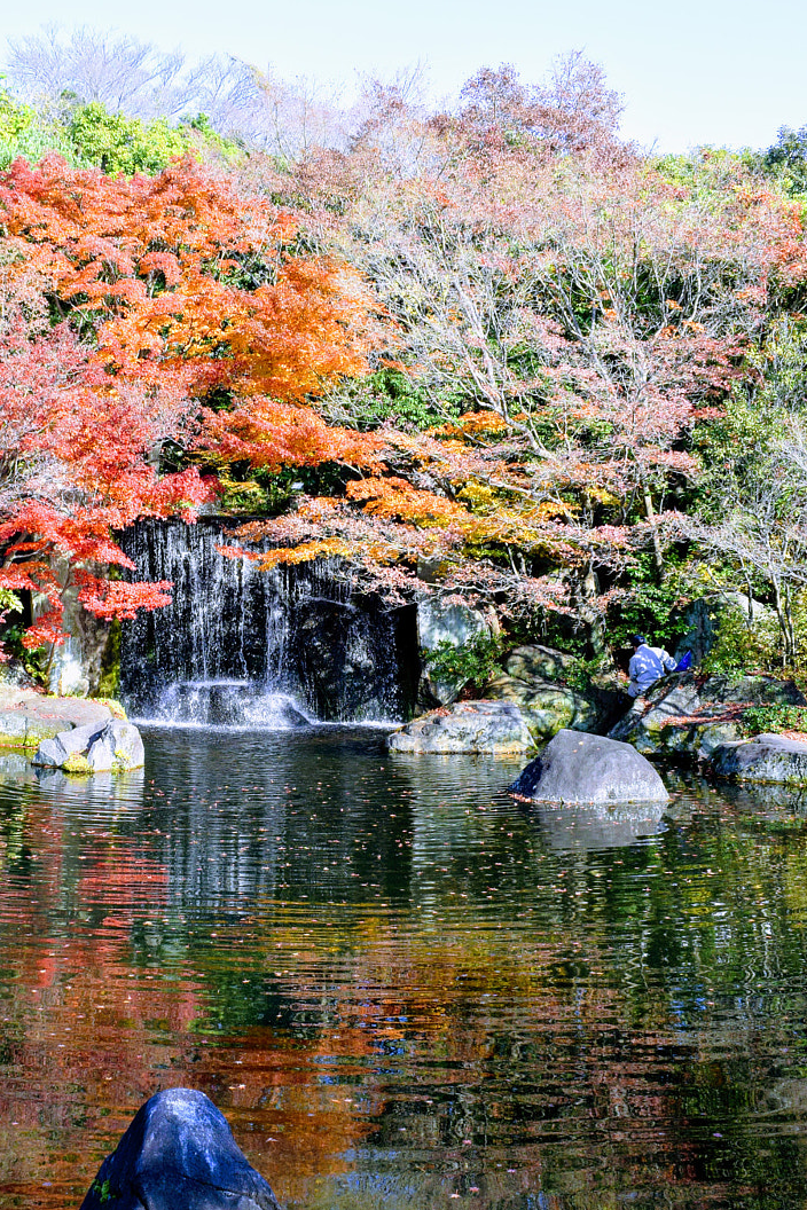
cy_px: 721
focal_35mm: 50
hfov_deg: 26.6
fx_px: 1681
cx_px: 201
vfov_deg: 39.4
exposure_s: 1/250
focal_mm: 22
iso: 400
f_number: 8
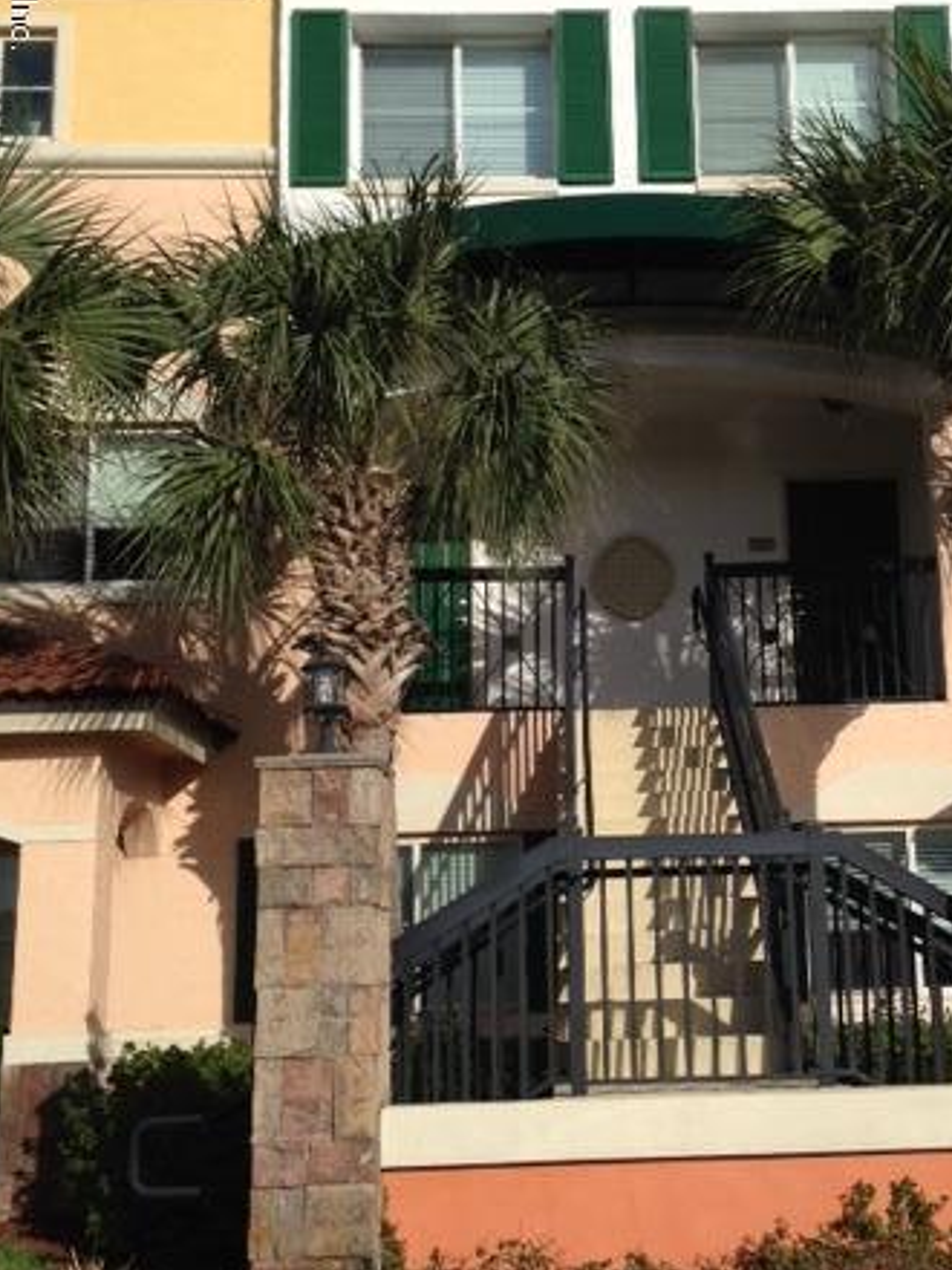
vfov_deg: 39.7
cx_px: 658
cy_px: 629
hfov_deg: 30.0
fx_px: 1760
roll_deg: +2.0
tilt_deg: +13.1
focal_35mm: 48
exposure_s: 1/2857
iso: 50
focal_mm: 4.12
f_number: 2.4
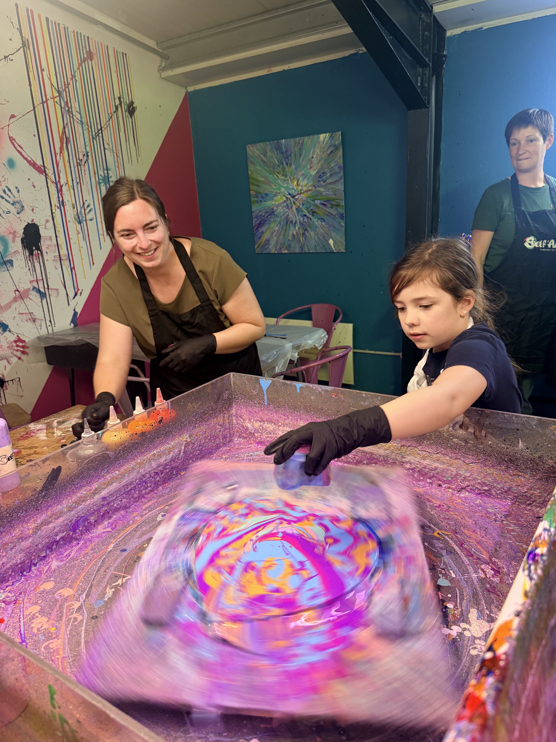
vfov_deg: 71.6
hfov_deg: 56.8
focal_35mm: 24
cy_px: 371
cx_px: 278
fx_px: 514
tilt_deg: -17.8
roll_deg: +2.7
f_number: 1.78
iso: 200
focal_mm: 6.76
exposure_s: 1/100
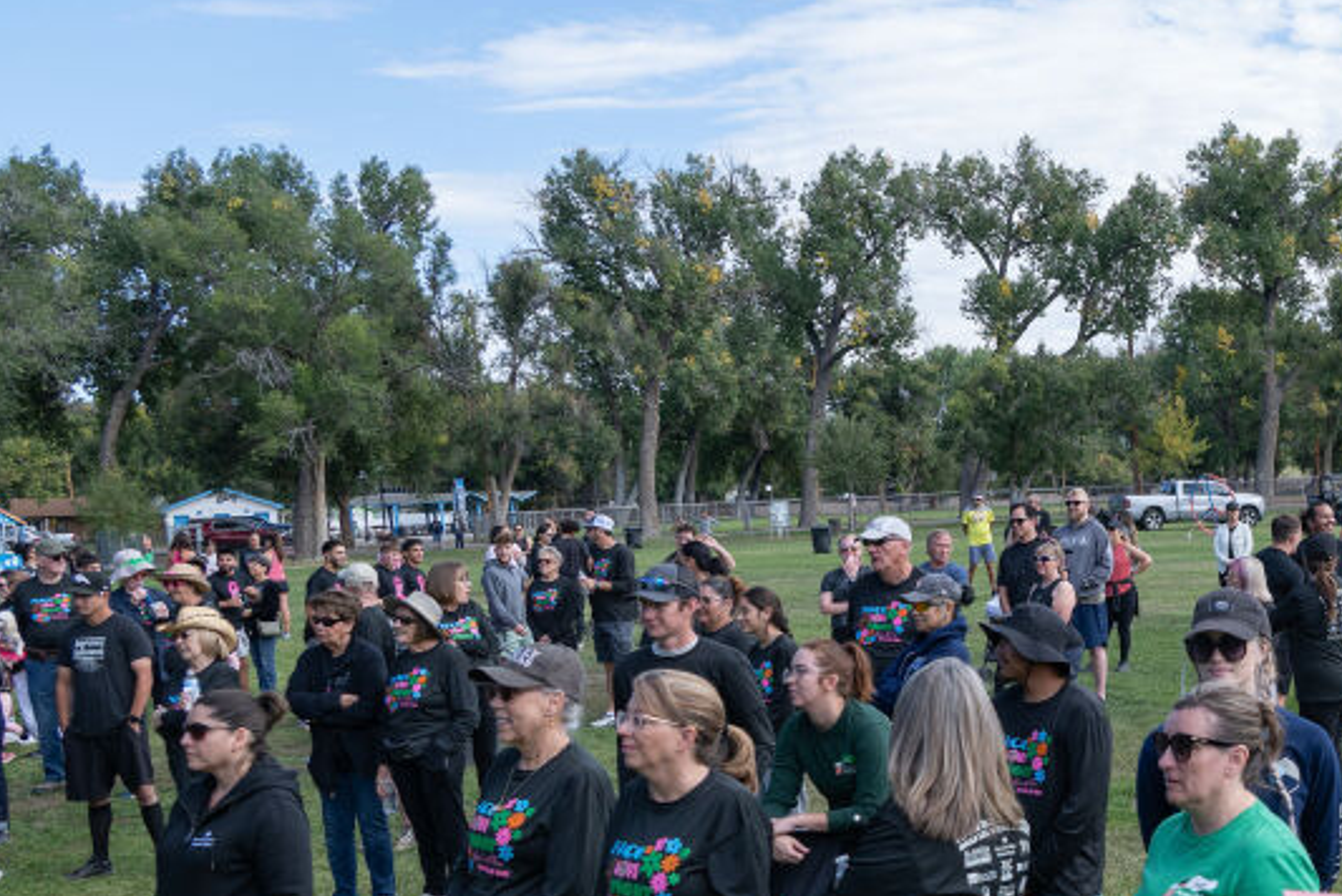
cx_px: 1259
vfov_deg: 24.8
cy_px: 692
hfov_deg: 34.4
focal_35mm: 54
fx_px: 2014
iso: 250
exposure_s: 1/400
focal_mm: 24
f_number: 5.6
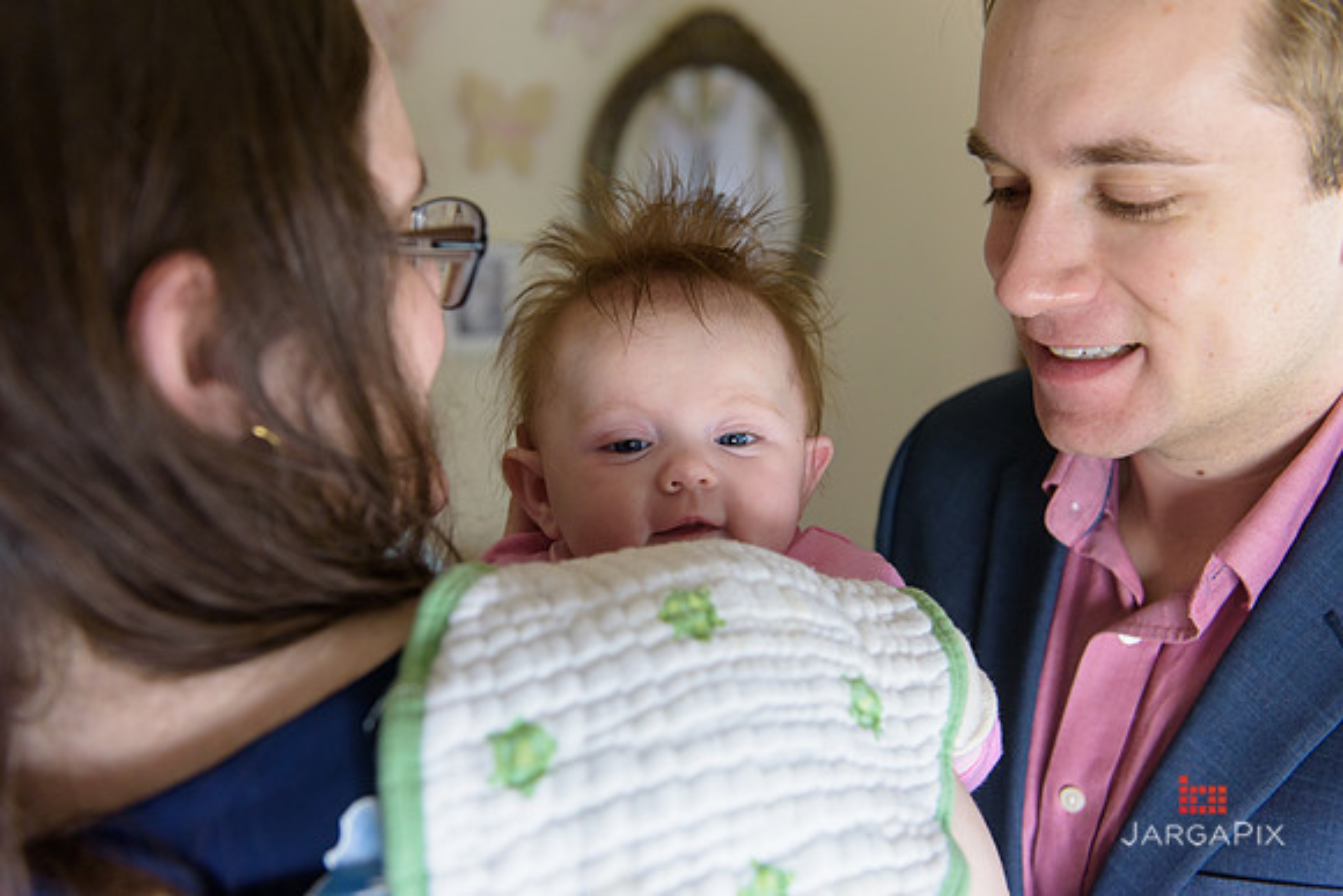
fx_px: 1418
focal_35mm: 38
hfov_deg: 50.7
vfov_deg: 35.1
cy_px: 448
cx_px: 672
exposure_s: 1/125
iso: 1600
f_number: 3.2
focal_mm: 38
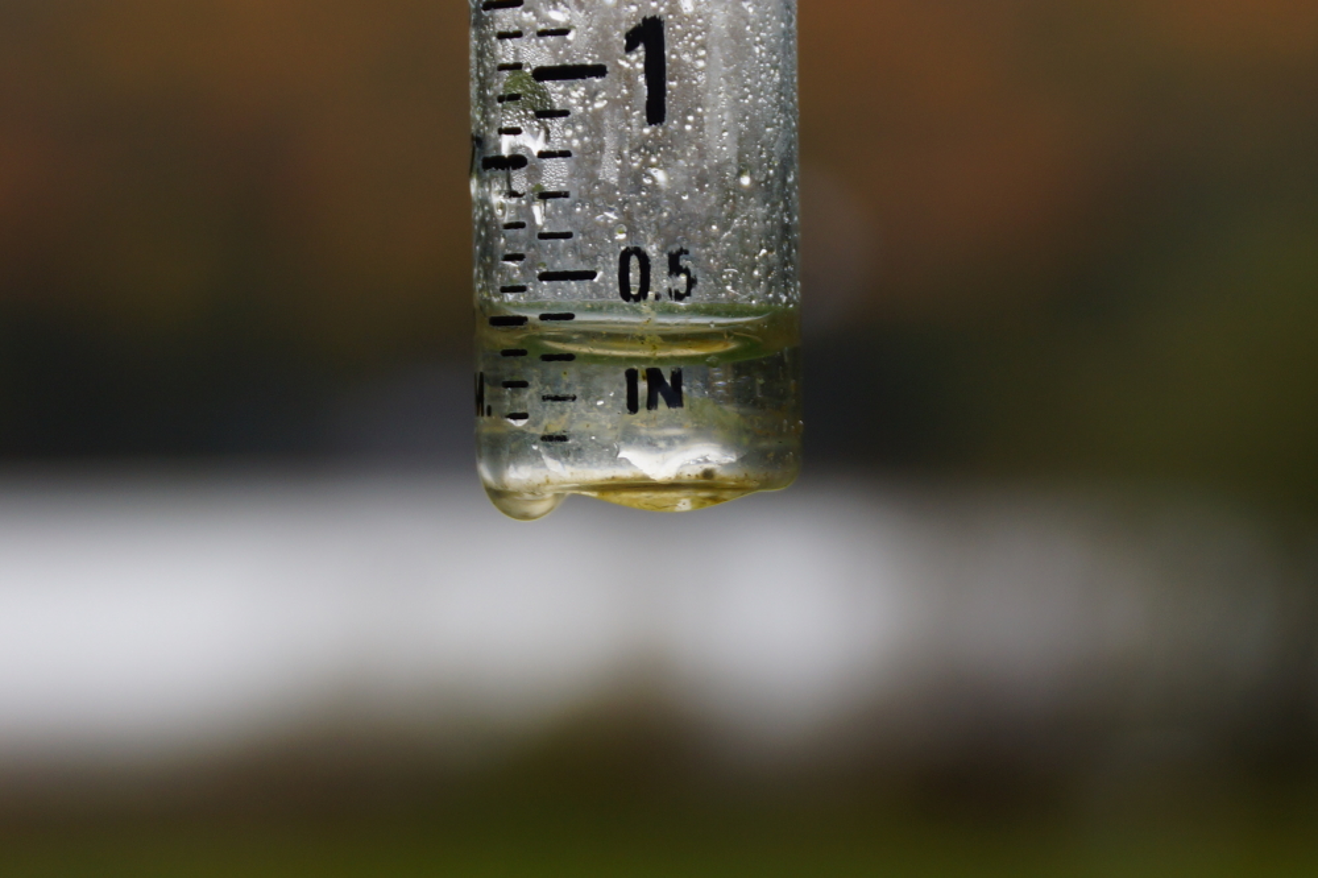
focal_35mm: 112
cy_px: 439
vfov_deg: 12.2
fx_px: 4117
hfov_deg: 18.2
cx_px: 659
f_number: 6.3
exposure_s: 1/125
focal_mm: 75
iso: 100
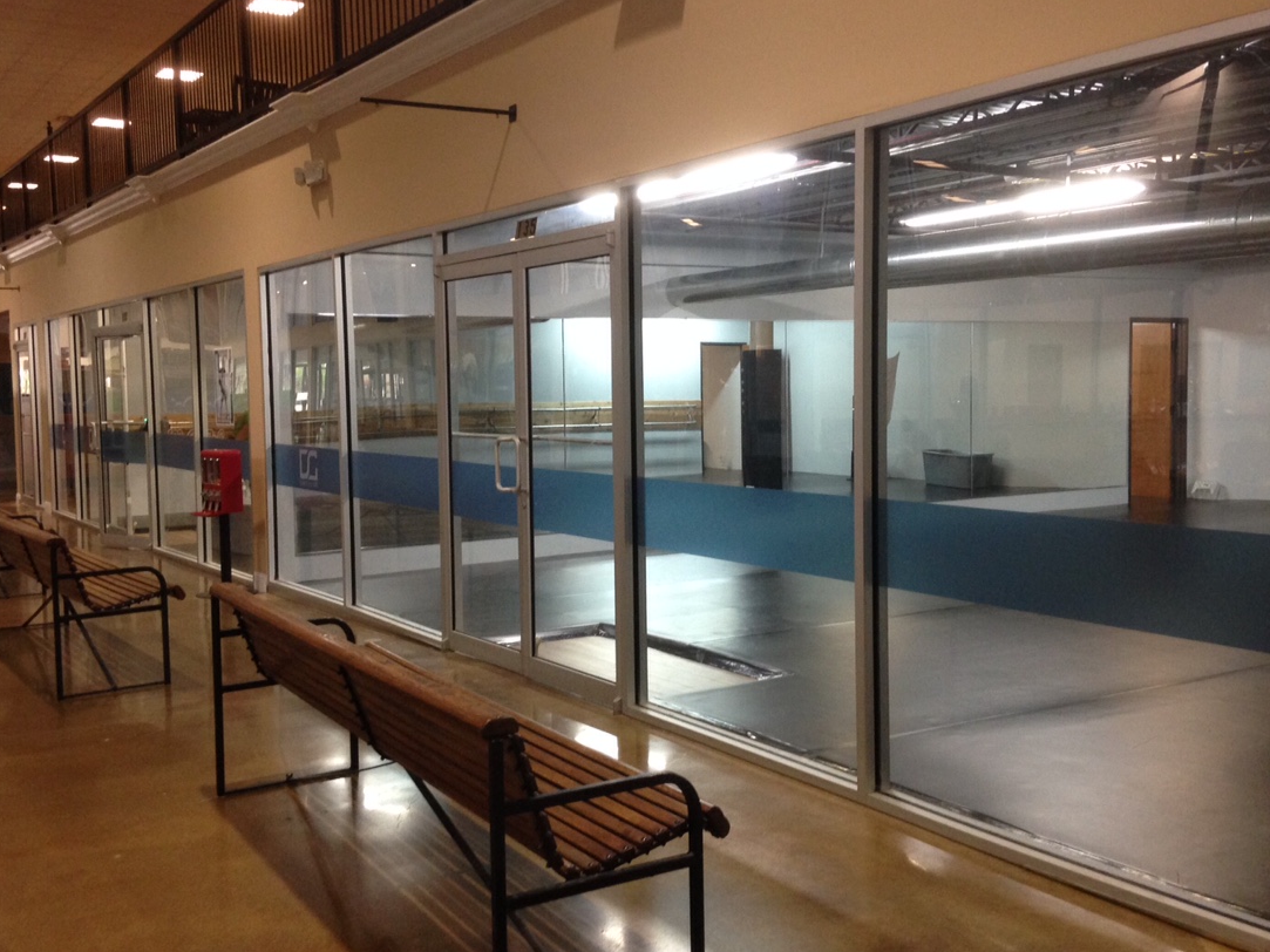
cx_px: 613
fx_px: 1431
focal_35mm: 39
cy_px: 468
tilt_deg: -4.2
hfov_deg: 47.9
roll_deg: +0.9
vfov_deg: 36.8
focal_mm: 4.12
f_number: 2.4
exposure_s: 1/20
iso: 160
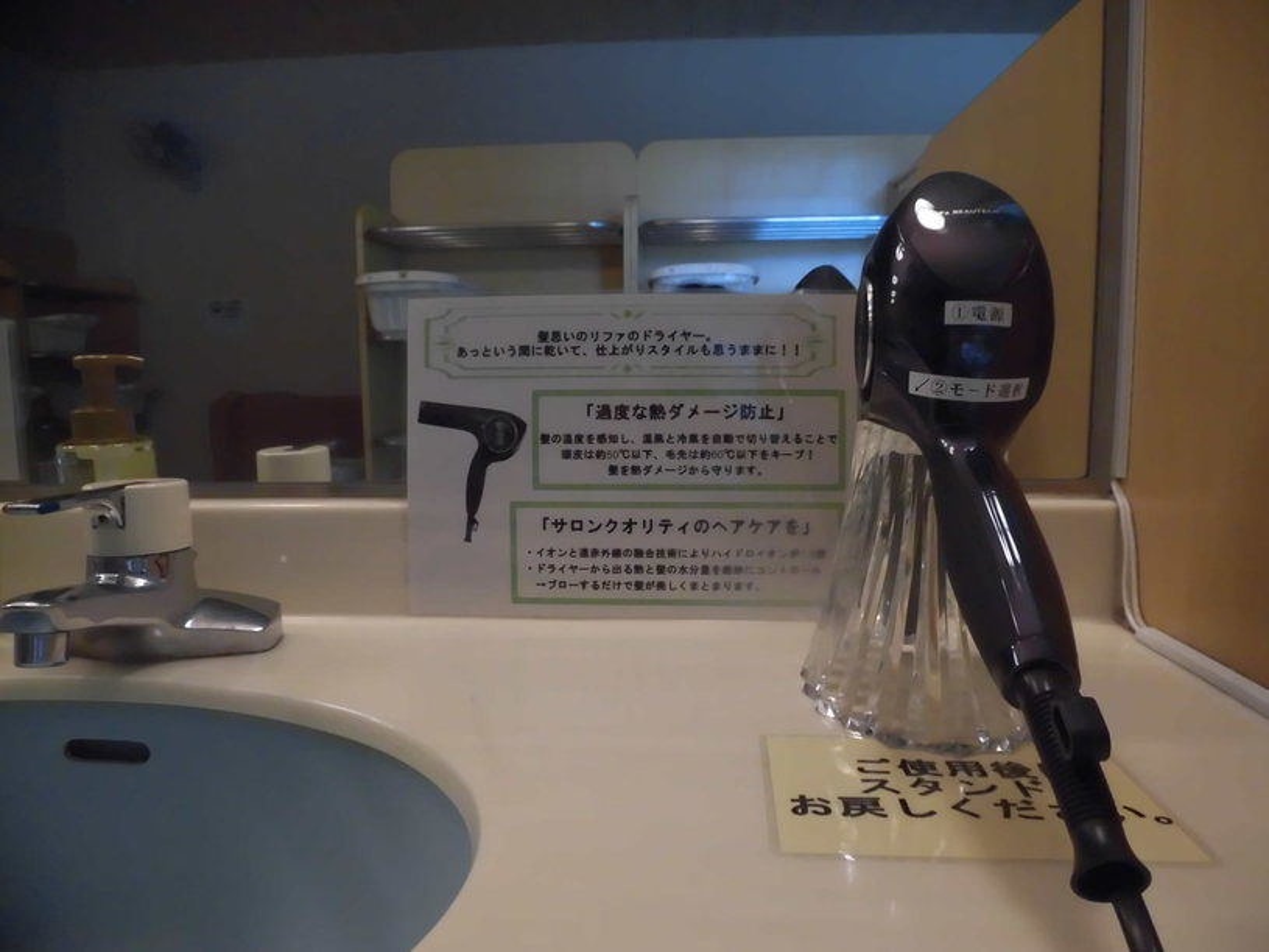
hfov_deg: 71.6
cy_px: 476
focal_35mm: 24
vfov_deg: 56.8
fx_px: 880
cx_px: 634
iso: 500
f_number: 3.1
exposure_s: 1/25
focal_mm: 4.3
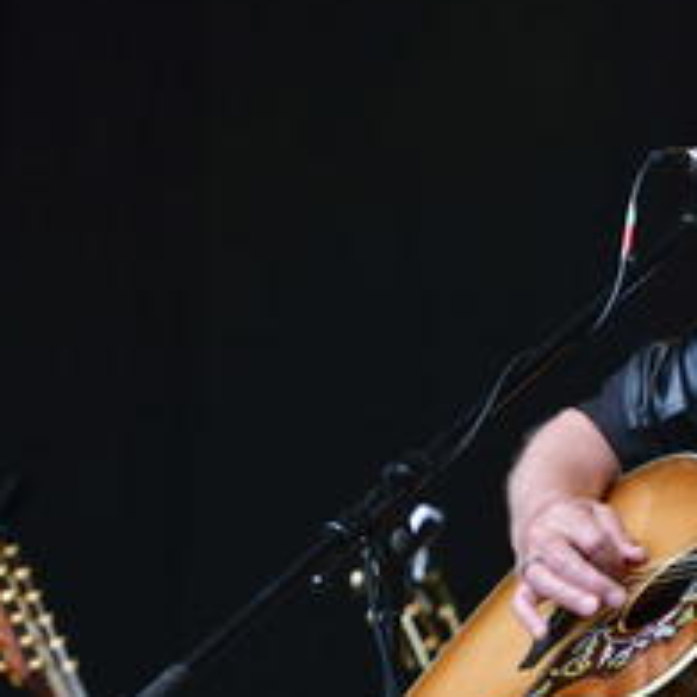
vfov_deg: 3.5
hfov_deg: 3.5
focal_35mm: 501
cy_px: 368
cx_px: 770
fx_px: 11413
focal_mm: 170
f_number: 2.8
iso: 220
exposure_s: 1/400
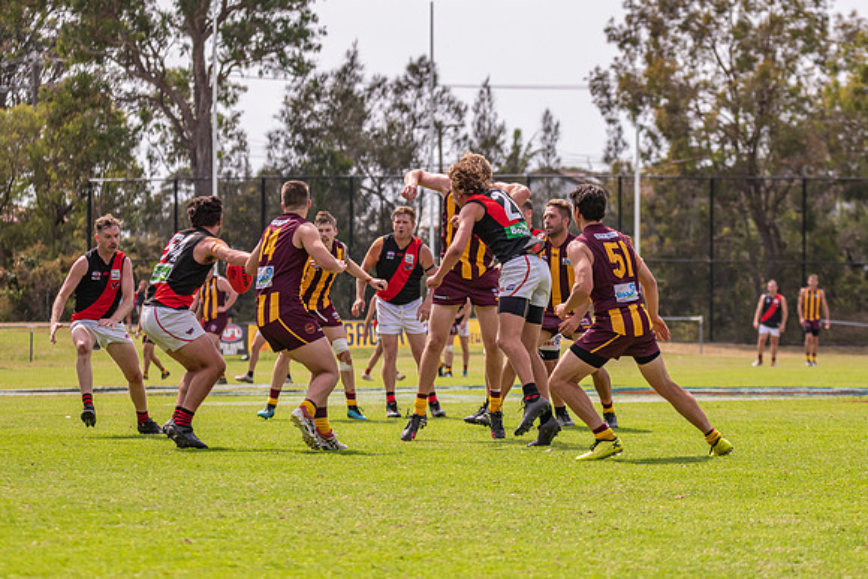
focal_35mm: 191
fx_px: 4612
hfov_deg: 10.7
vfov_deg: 7.2
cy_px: 210
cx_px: 553
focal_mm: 150
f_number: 6.3
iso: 800
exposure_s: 1/3200
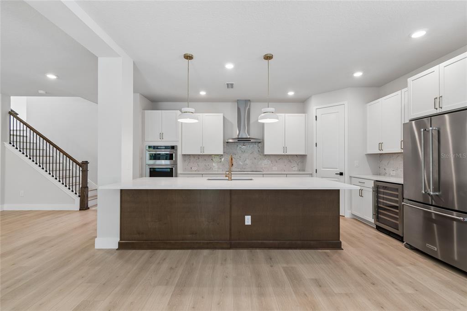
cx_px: 234
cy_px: 156
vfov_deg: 77.3
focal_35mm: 15
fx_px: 195
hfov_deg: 100.4
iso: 100
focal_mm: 10
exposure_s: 1/5
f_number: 7.1
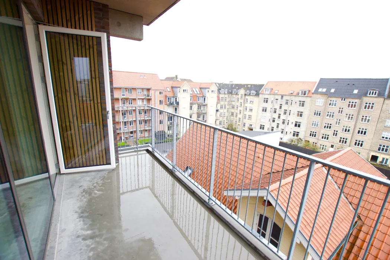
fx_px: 162
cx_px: 195
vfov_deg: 77.3
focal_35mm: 15
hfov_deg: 100.4
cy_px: 130
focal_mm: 10
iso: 100
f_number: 5.6
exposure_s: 1/60
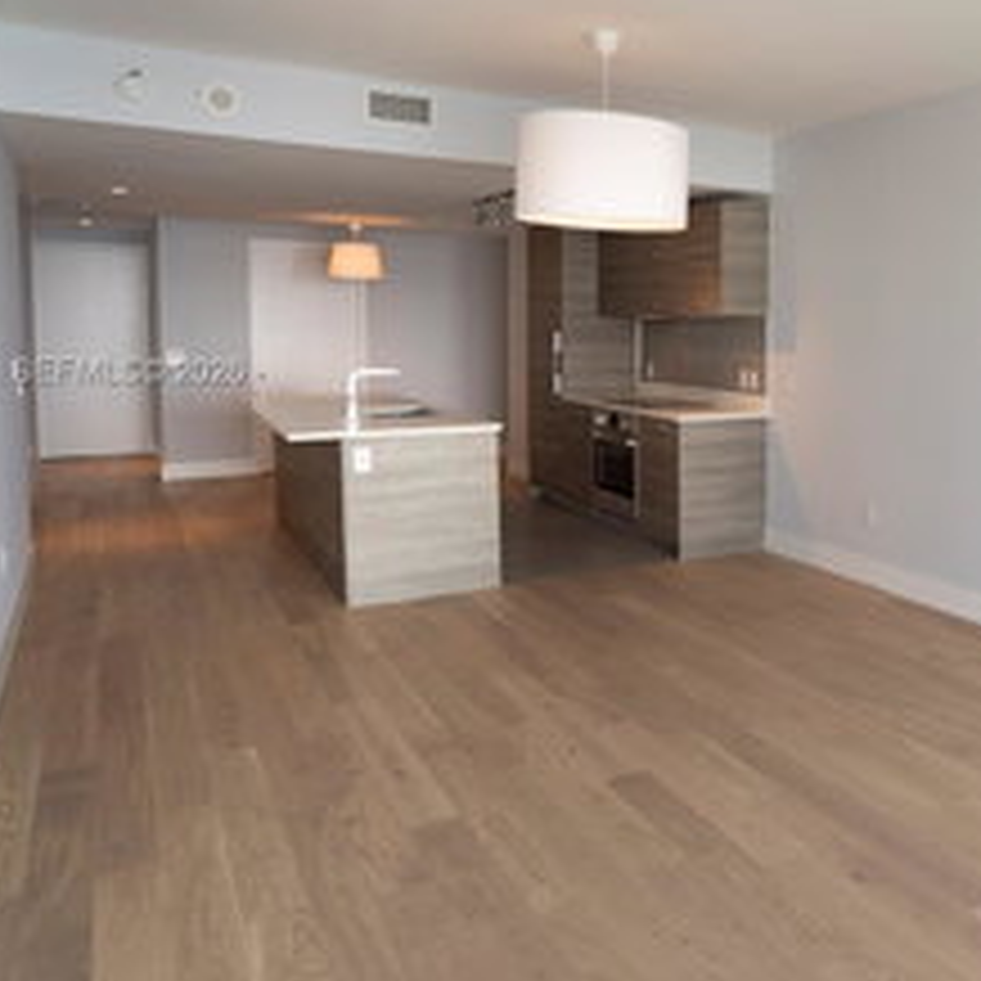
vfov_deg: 53.5
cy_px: 374
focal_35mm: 30
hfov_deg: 47.8
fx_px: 962
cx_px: 904
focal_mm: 16
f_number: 4
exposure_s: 1/80
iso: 160
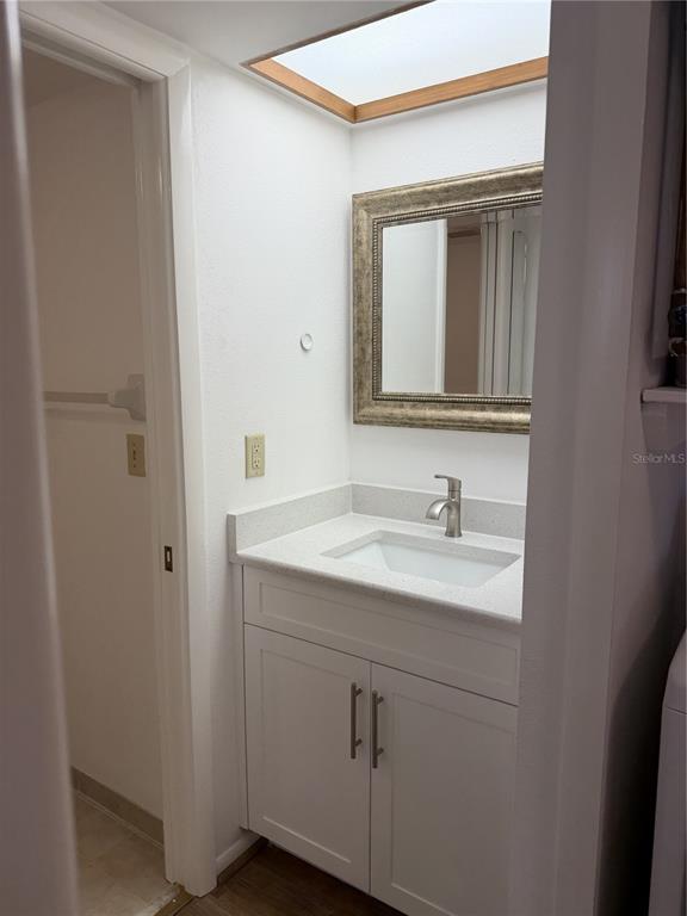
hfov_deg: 56.8
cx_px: 344
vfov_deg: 71.6
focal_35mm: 24
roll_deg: +0.2
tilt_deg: -8.8
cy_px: 458
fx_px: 635
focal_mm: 6.76
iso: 100
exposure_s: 1/120
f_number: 1.78
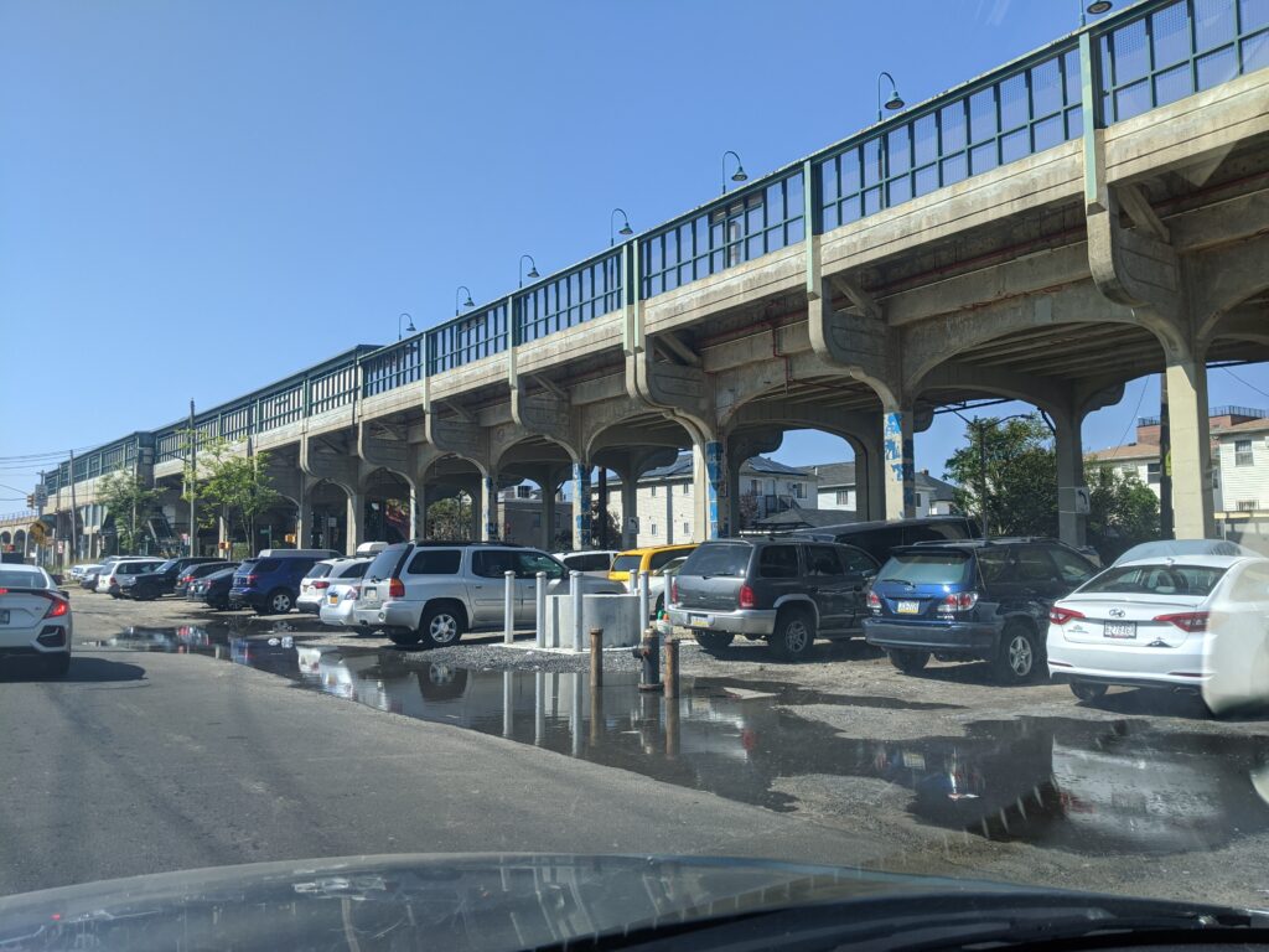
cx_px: 634
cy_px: 476
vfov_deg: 51.4
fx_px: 990
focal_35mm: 27
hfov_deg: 65.3
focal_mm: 4.44
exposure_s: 1/1466
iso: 57
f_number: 1.8
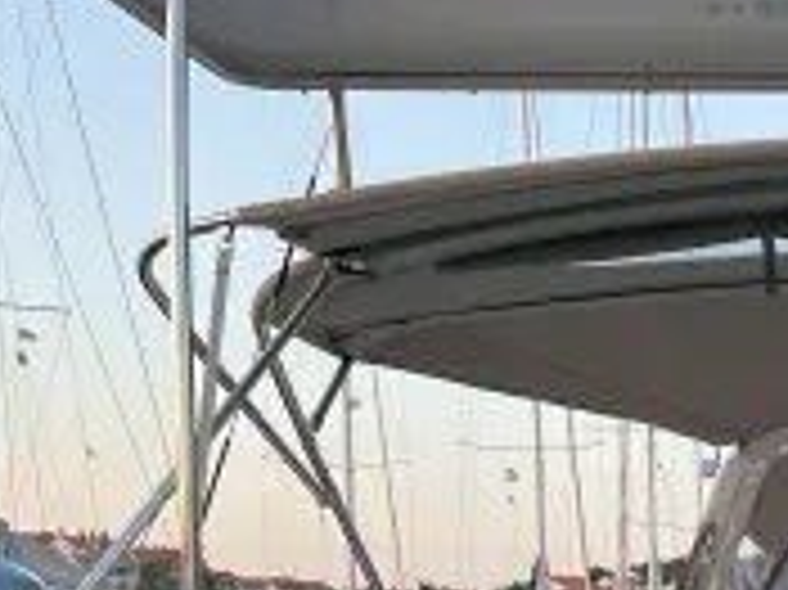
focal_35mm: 89
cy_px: 928
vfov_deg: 15.1
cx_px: 1036
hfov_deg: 20.1
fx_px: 2025
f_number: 1.5
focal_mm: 5.7
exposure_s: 1/253
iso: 40
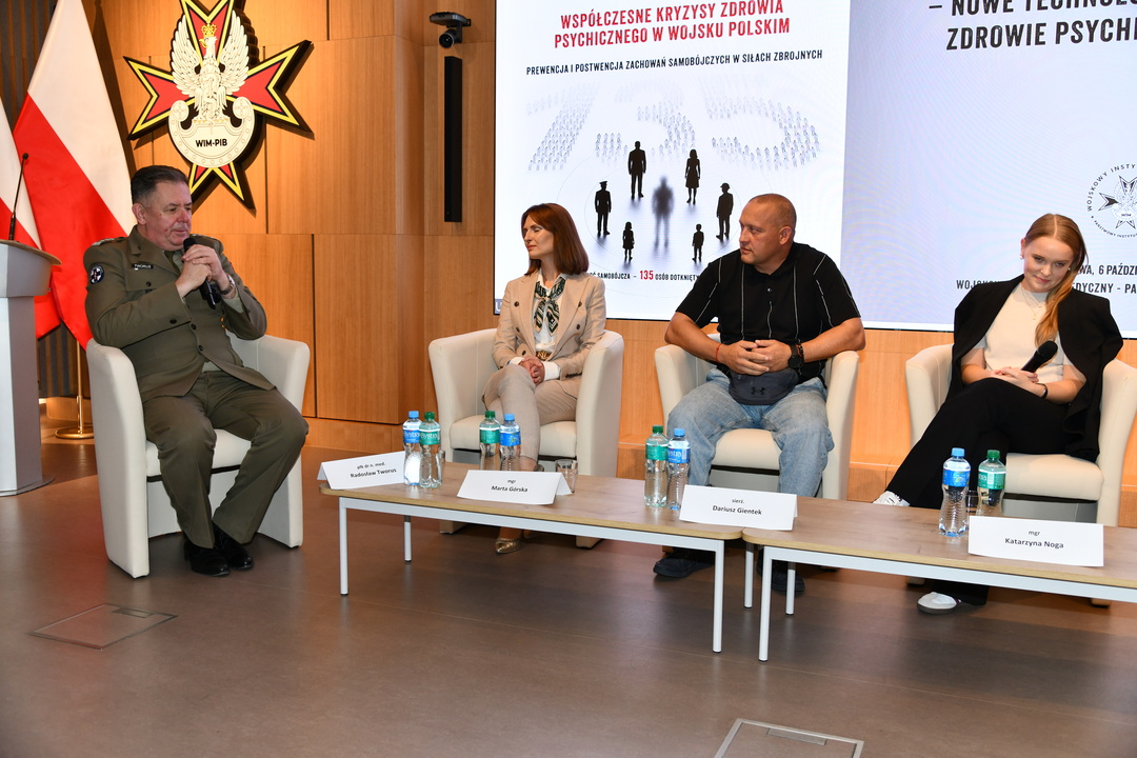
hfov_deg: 58.7
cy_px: 379
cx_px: 568
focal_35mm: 32
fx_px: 1011
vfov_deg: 41.1
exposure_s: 1/60
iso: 560
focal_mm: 32
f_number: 5
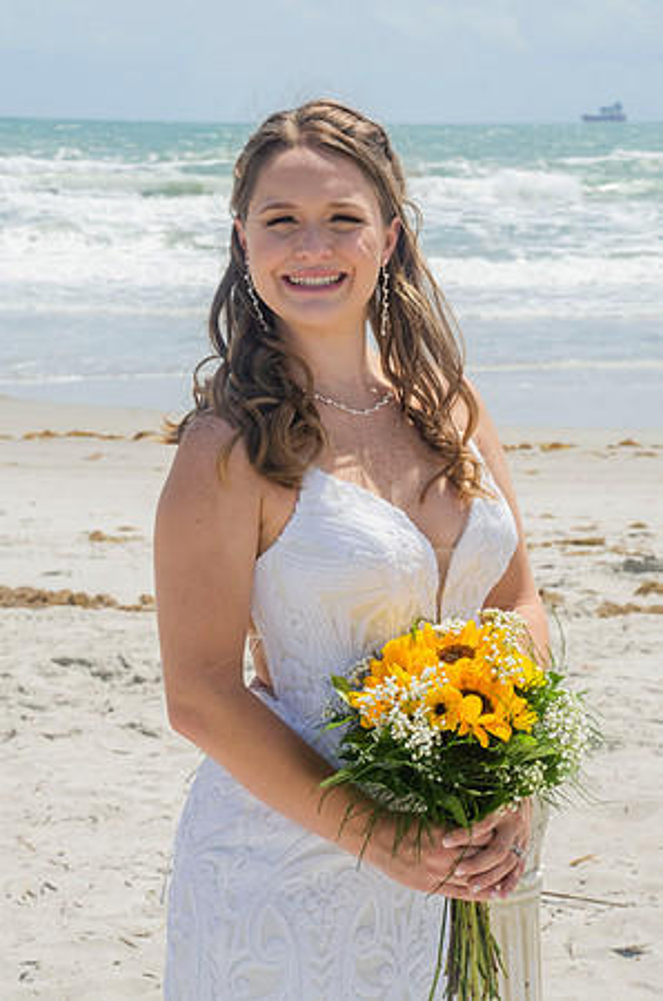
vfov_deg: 22.0
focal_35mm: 93
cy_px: 500
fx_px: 2581
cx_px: 332
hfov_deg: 14.6
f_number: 11
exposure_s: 1/250
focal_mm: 62
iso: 100
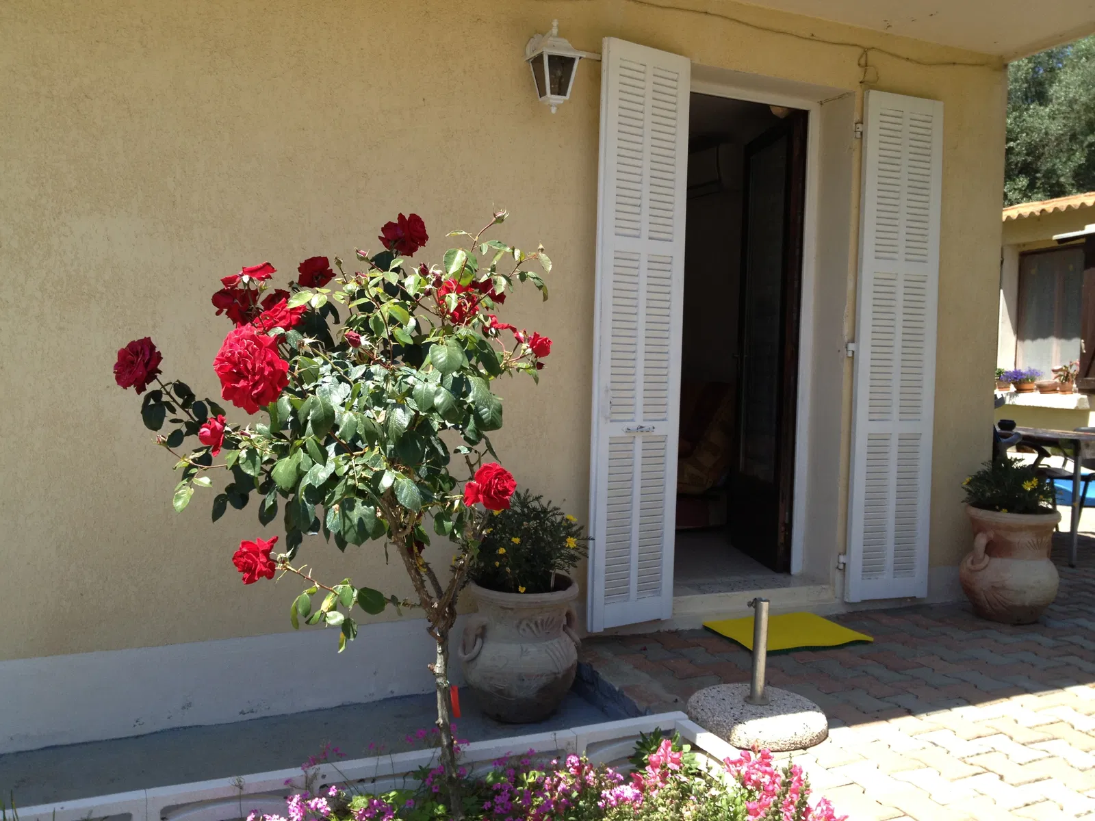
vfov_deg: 40.7
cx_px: 548
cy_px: 410
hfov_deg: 52.6
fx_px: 1107
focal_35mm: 35
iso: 50
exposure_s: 1/593
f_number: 2.4
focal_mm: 4.28
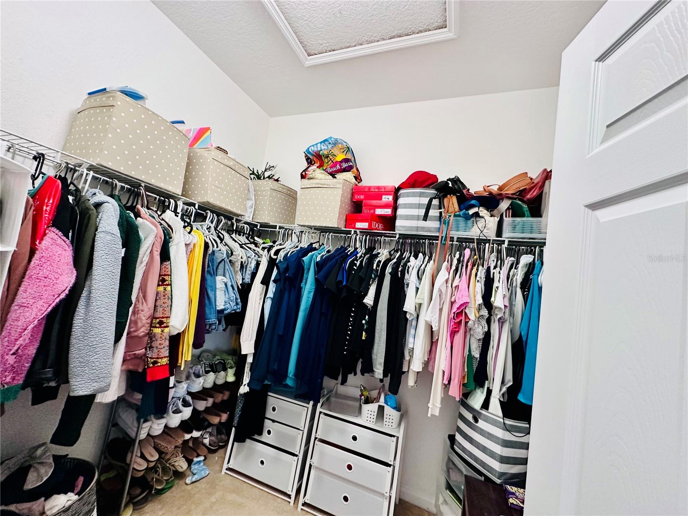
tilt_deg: +2.9
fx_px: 278
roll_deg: -8.3
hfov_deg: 102.1
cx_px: 344
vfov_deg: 85.7
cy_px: 258
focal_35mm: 14
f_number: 2.2
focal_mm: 2.22
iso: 400
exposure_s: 1/60
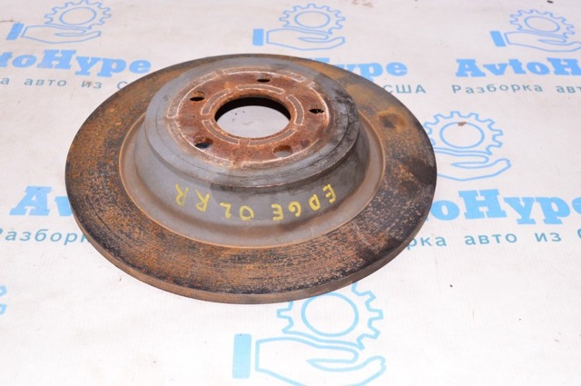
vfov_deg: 30.8
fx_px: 701
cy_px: 193
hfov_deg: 45.0
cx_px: 290
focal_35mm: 44
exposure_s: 1/125
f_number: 8
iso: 1600
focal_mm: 29
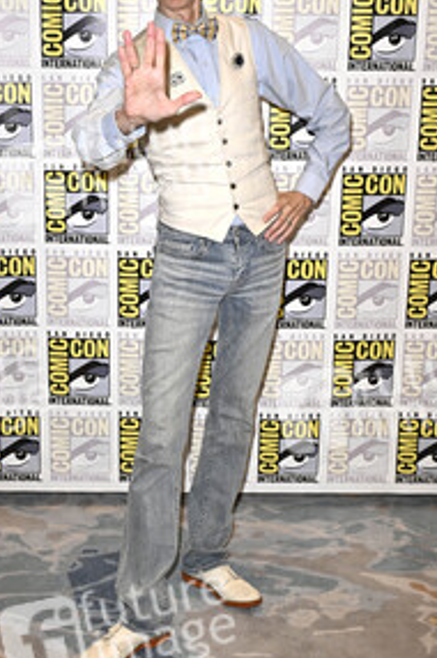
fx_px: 894
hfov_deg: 27.4
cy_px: 285
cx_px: 184
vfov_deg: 40.3
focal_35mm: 49
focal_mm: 35
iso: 2000
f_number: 6.3
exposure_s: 1/250
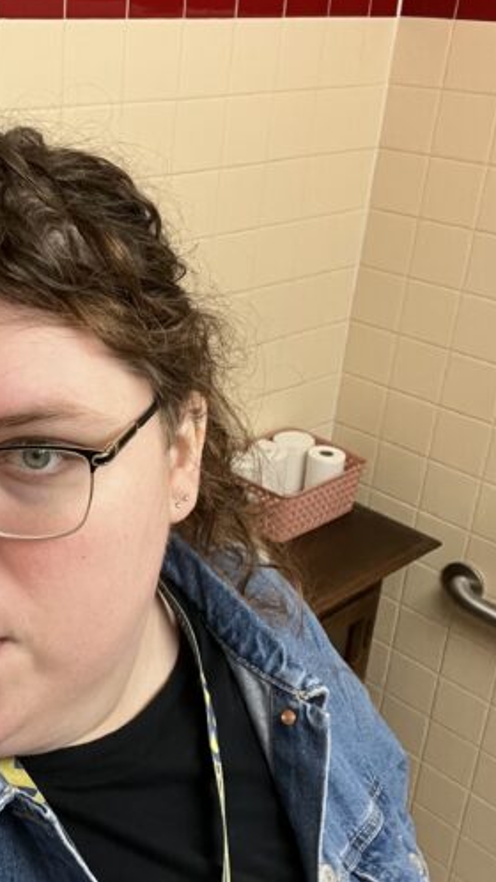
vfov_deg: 48.4
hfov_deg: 27.6
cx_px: 76
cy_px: 429
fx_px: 982
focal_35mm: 42
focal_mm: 2.71
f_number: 2.2
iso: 250
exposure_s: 1/60
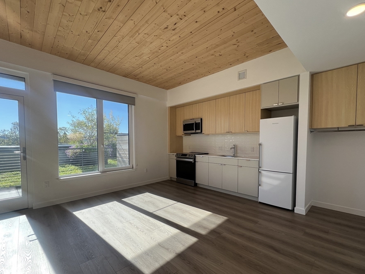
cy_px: 151
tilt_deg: -2.6
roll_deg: +0.0
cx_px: 186
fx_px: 158
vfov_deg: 81.5
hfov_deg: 98.1
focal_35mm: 15
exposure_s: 1/208
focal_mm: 1.57
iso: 32
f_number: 1.8
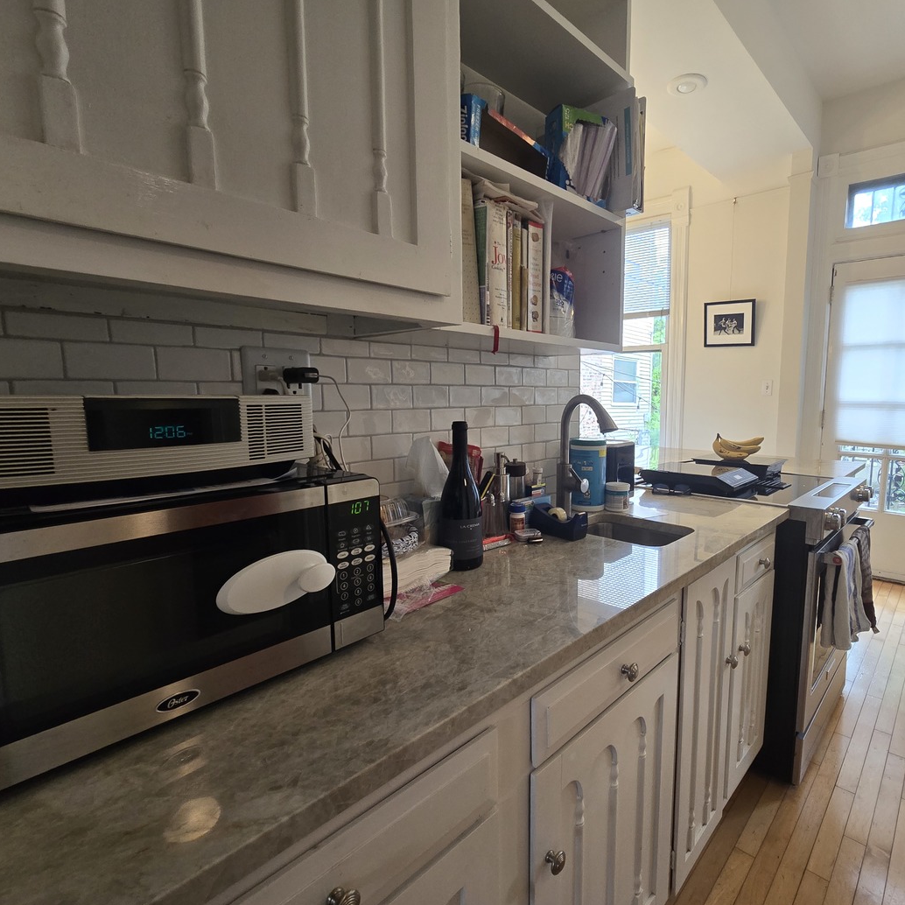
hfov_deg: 86.4
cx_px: 541
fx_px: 473
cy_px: 456
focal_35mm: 16
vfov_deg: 87.4
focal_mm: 2.2
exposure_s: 1/60
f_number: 2.2
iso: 160
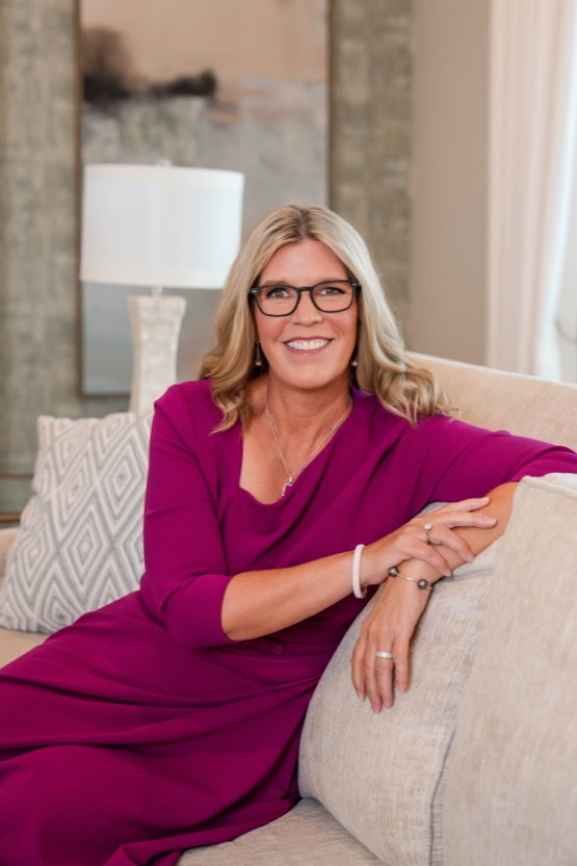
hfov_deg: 22.6
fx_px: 1443
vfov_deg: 33.4
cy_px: 382
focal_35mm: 60
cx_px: 313
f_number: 2.5
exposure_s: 1/125
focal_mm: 50
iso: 1000
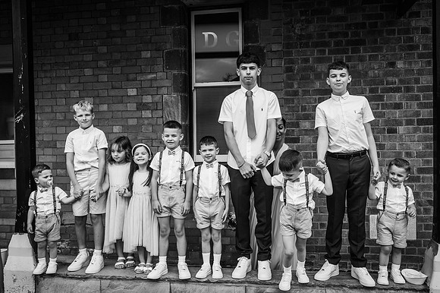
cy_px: 146
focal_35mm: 35
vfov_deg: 37.8
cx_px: 220
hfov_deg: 54.5
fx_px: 428
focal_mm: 35
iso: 100
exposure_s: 1/500
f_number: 4.5
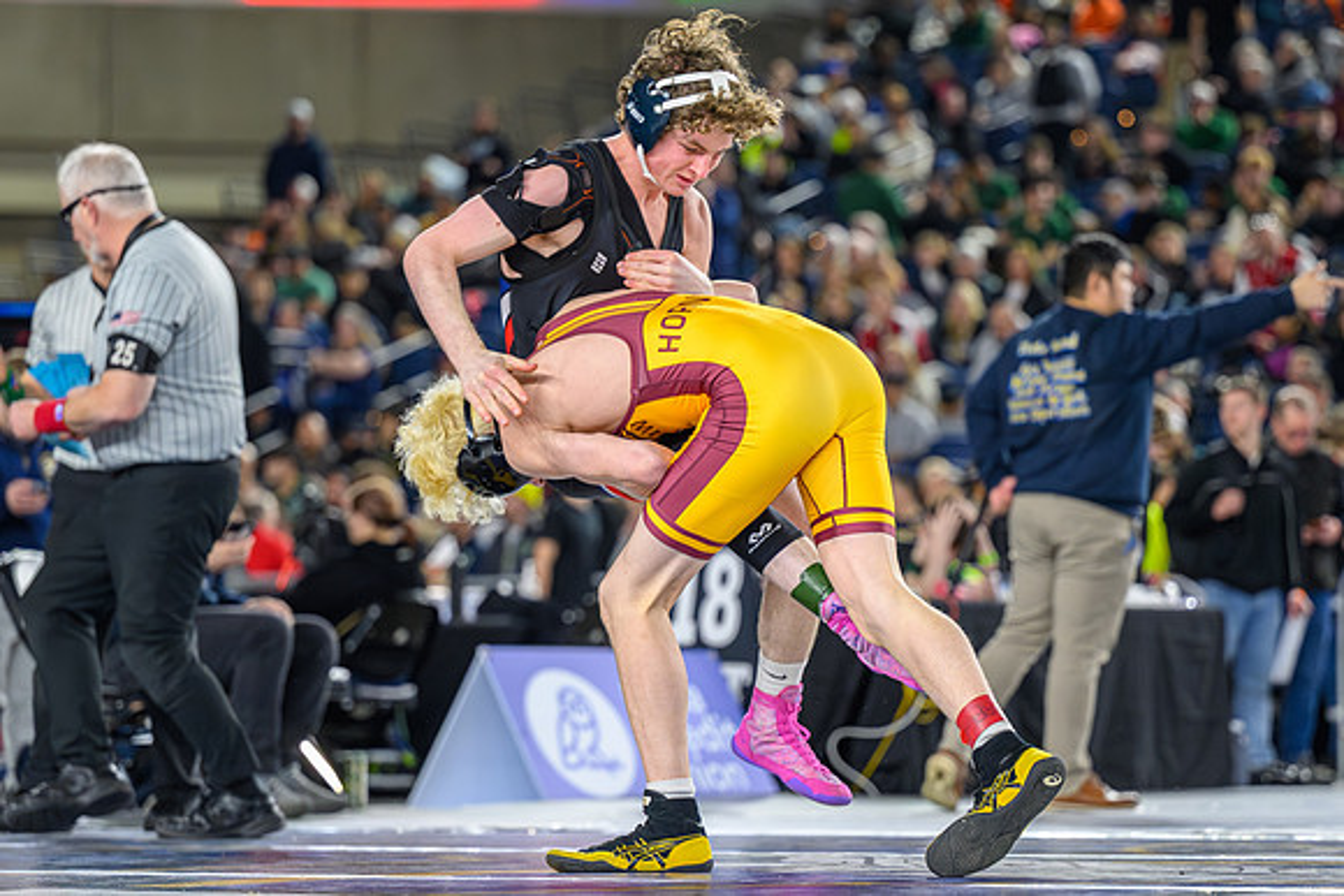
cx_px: 791
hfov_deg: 13.4
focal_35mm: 153
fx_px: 5715
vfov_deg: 9.0
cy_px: 534
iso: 2500
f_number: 2.8
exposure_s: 1/800
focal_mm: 115
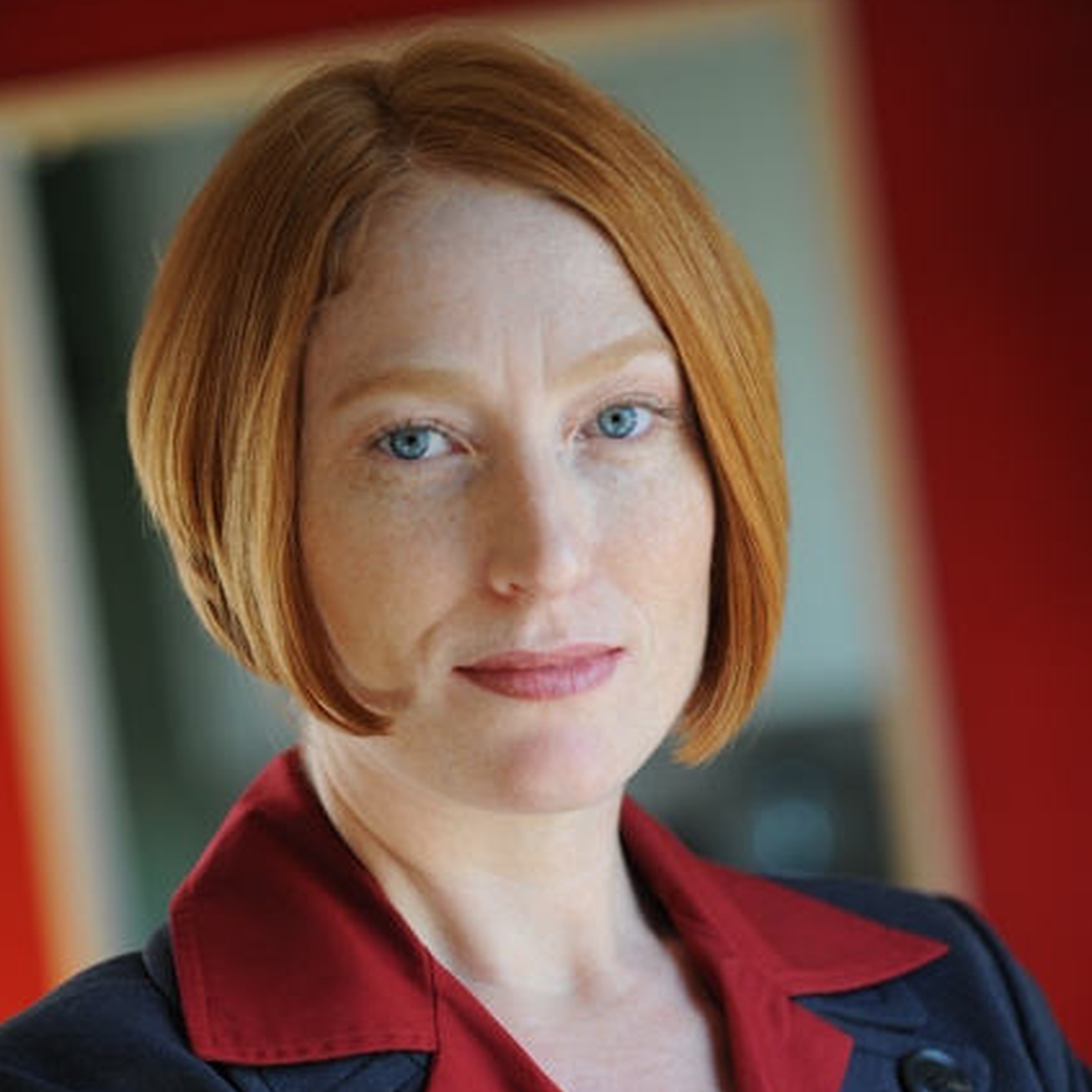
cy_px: 790
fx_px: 4818
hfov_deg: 12.9
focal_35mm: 135
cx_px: 547
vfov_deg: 12.9
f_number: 3.2
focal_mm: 105
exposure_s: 1/320
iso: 500
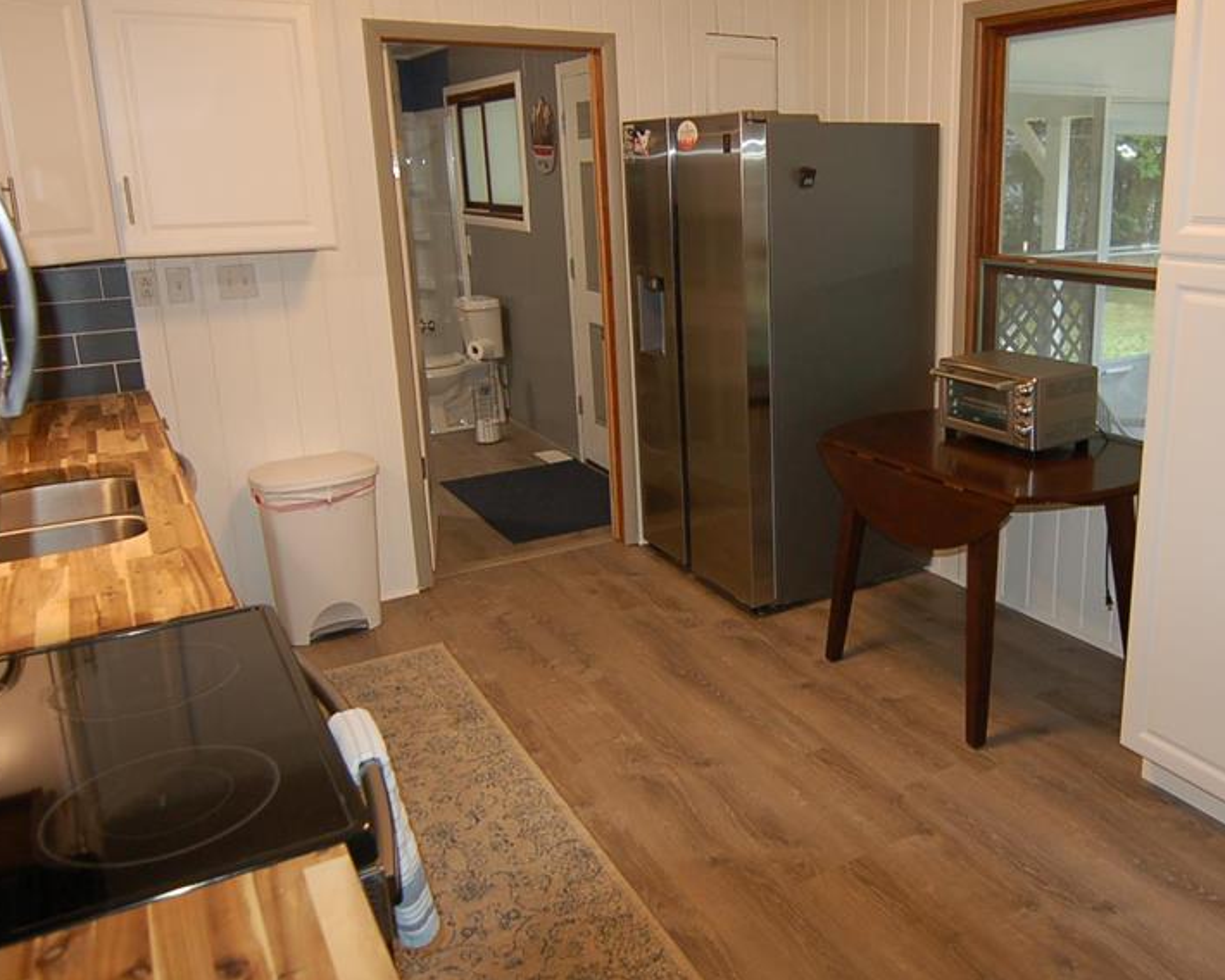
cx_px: 788
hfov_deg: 61.4
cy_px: 419
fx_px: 1009
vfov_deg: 51.6
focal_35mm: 28
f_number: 2.8
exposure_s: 1/60
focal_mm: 11
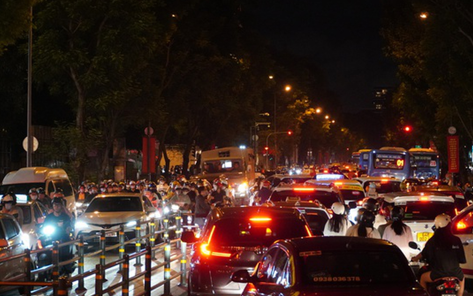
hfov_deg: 19.8
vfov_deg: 12.5
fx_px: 1353
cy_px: 157
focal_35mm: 105
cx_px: 236
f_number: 4
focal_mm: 68
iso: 6400
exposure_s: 1/160
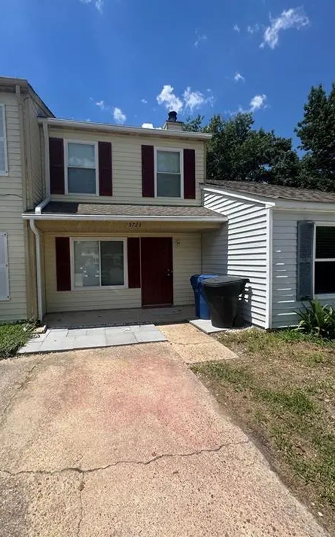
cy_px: 271
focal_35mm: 16
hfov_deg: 70.8
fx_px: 234
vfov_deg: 97.8
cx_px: 141
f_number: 2.2
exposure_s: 1/2208
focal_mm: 2.22
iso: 50
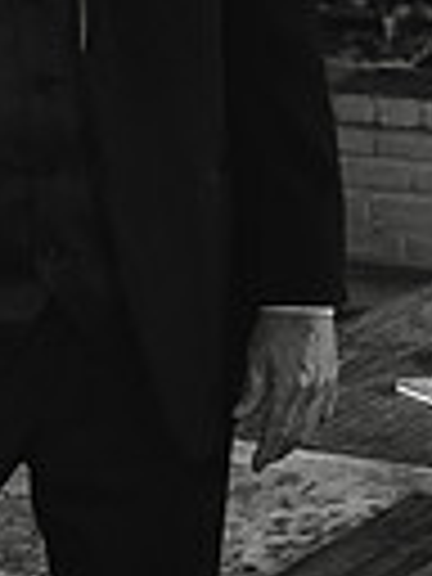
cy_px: -223
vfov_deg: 10.8
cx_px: 490
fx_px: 2945
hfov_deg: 8.3
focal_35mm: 177
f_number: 3.5
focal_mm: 40
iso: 2500
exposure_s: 1/100
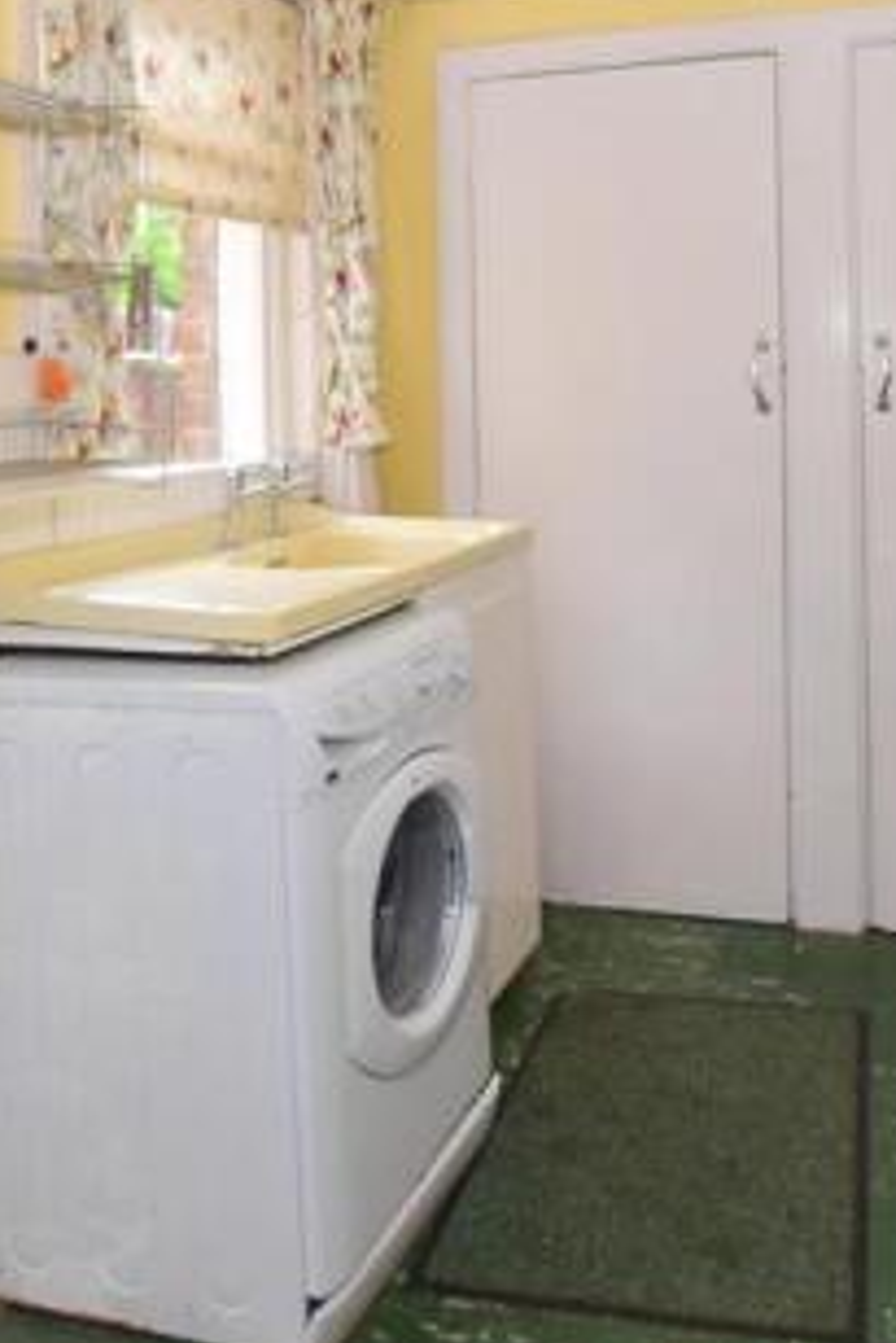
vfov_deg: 56.9
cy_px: 405
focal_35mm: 32
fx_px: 1193
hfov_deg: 40.3
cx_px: 647
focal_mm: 10
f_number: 5.6
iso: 400
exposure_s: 1/100
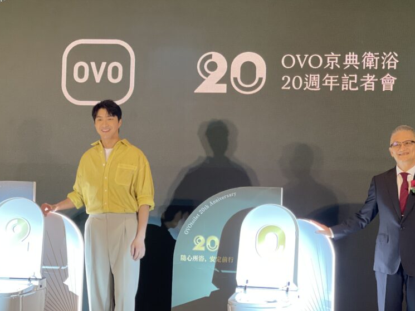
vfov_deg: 16.8
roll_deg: -1.8
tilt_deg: +1.9
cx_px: 214
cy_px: 168
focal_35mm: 88
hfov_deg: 22.2
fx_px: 1055
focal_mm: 7.5
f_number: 2.2
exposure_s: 1/100
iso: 200
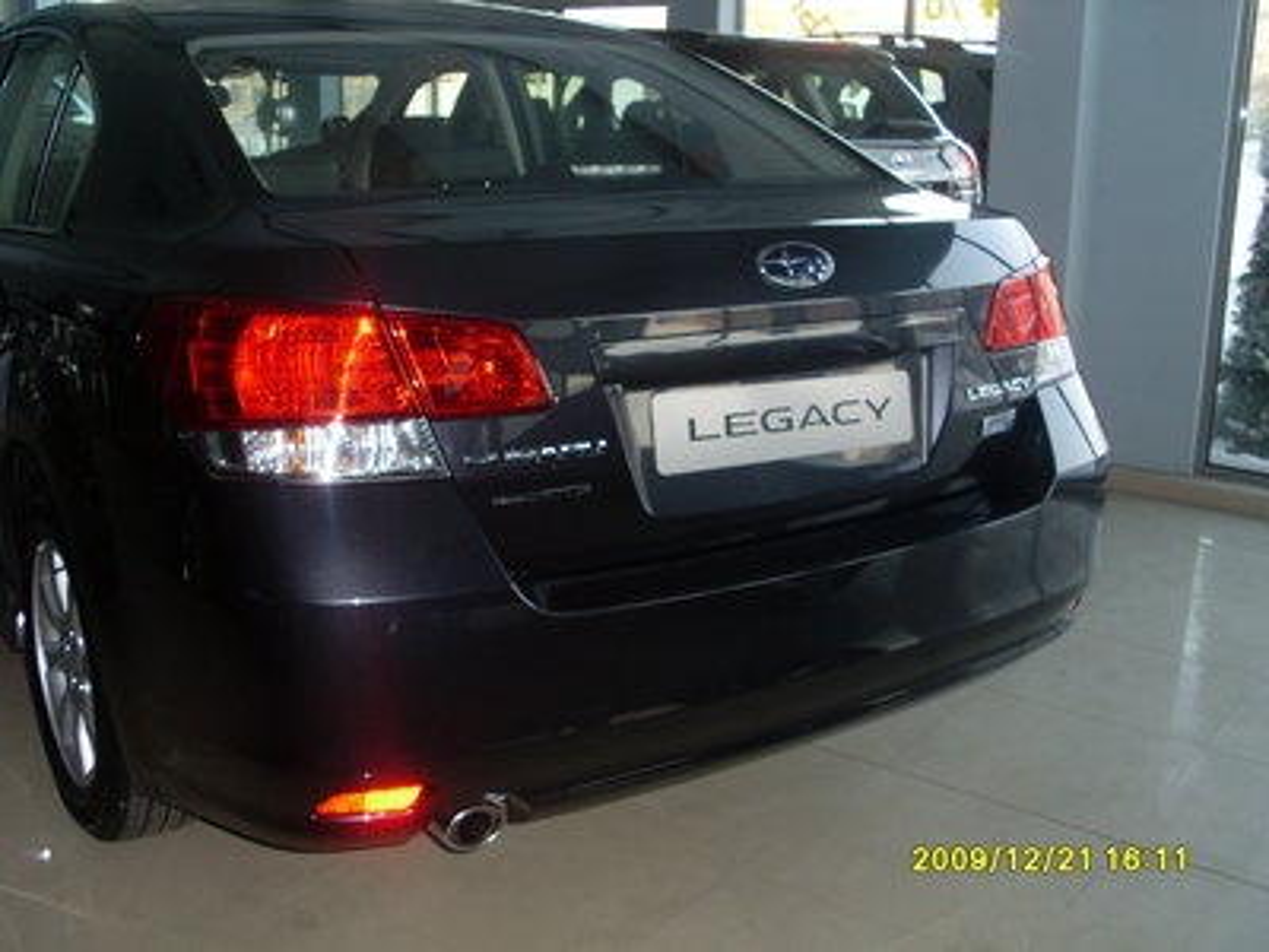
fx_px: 1393
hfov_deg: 49.0
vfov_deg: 37.7
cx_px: 634
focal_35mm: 38
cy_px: 476
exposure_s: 1/45
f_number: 3
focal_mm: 6.3
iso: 100
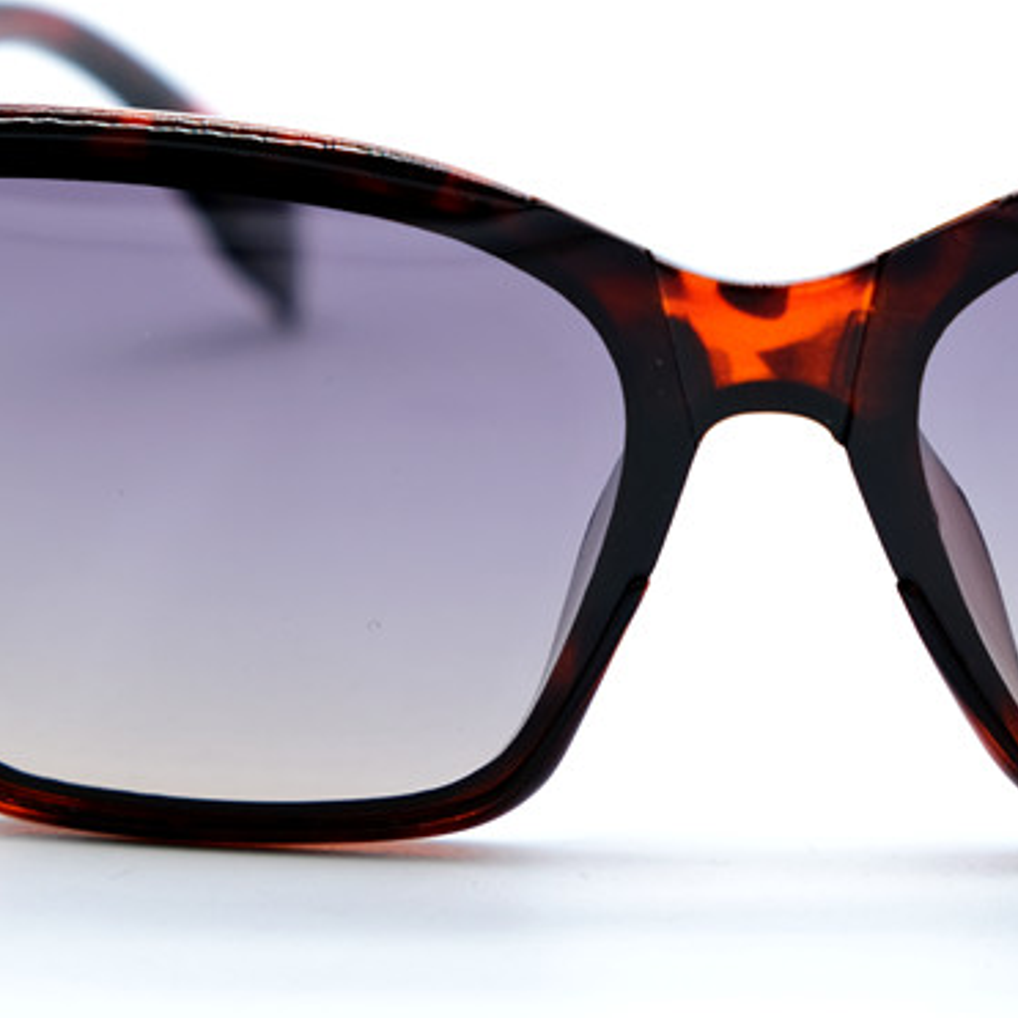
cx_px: 771
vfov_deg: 10.0
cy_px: 434
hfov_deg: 10.0
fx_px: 5789
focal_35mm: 174
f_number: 5.6
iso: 160
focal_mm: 50.5
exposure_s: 1/125
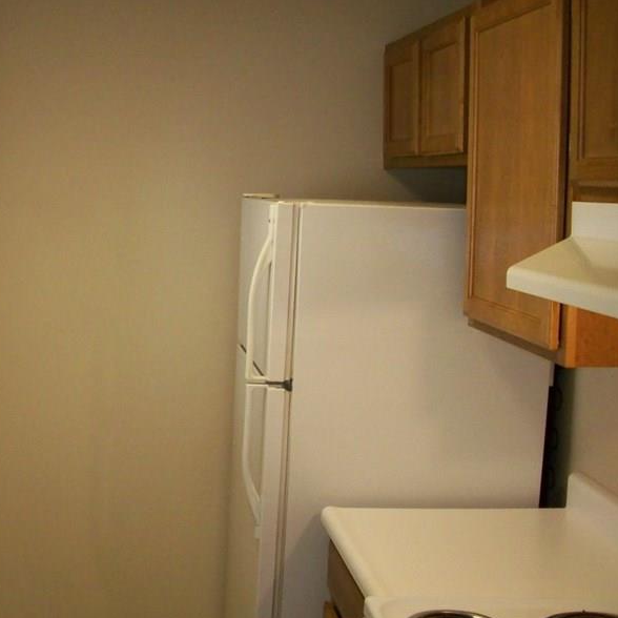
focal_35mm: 57
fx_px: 1151
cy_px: 318
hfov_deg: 29.2
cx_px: 102
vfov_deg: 30.0
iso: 160
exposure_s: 1/64
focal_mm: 6.2
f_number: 2.8
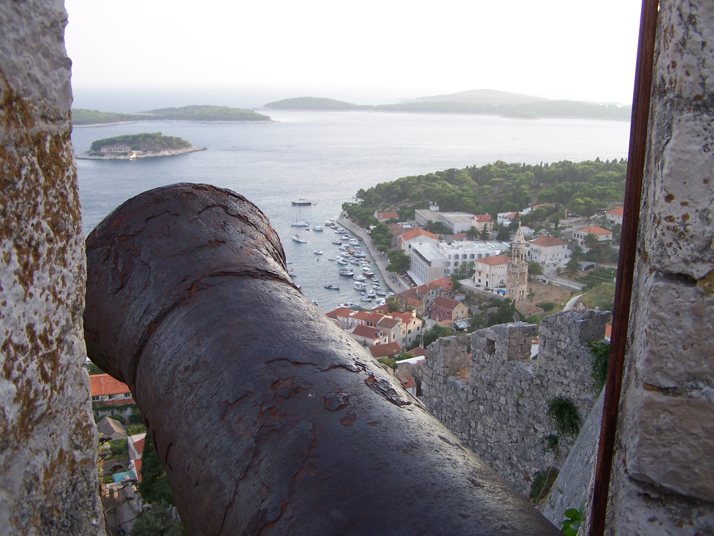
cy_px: 268
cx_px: 357
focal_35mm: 38
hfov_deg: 49.0
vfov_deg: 37.7
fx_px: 784
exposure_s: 1/180
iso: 80
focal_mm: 6.3
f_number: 2.8
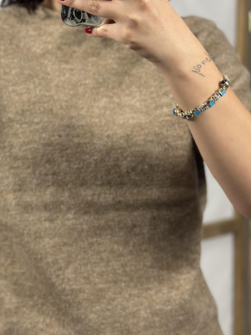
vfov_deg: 23.5
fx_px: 802
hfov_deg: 17.7
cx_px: 67
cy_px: 151
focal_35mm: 83
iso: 125
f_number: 1.78
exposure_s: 1/100
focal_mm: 6.86
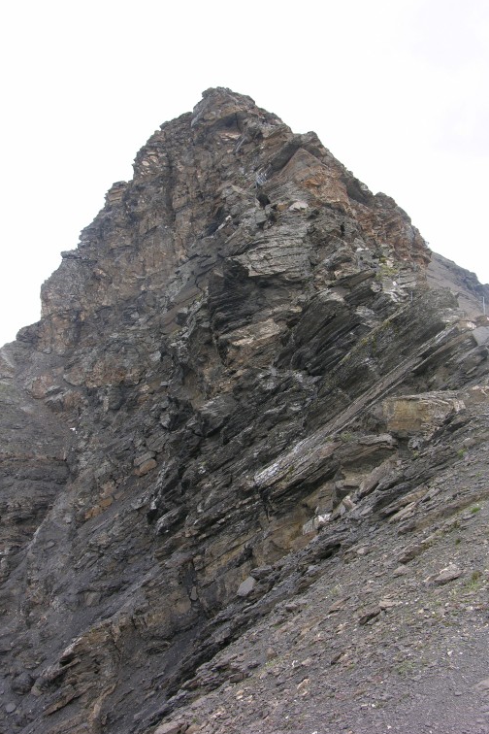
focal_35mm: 37
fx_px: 754
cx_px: 243
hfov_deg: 35.9
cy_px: 368
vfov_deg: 51.9
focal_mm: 8.9
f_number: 4.5
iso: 50
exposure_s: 1/116
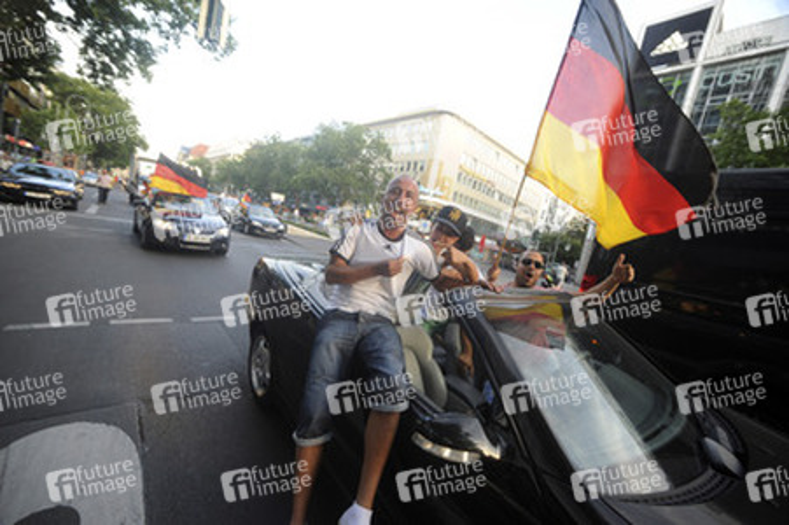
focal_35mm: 14
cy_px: 262
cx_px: 394
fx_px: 307
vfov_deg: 81.1
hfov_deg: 104.3
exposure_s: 1/200
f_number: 4.5
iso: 1000
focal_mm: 14
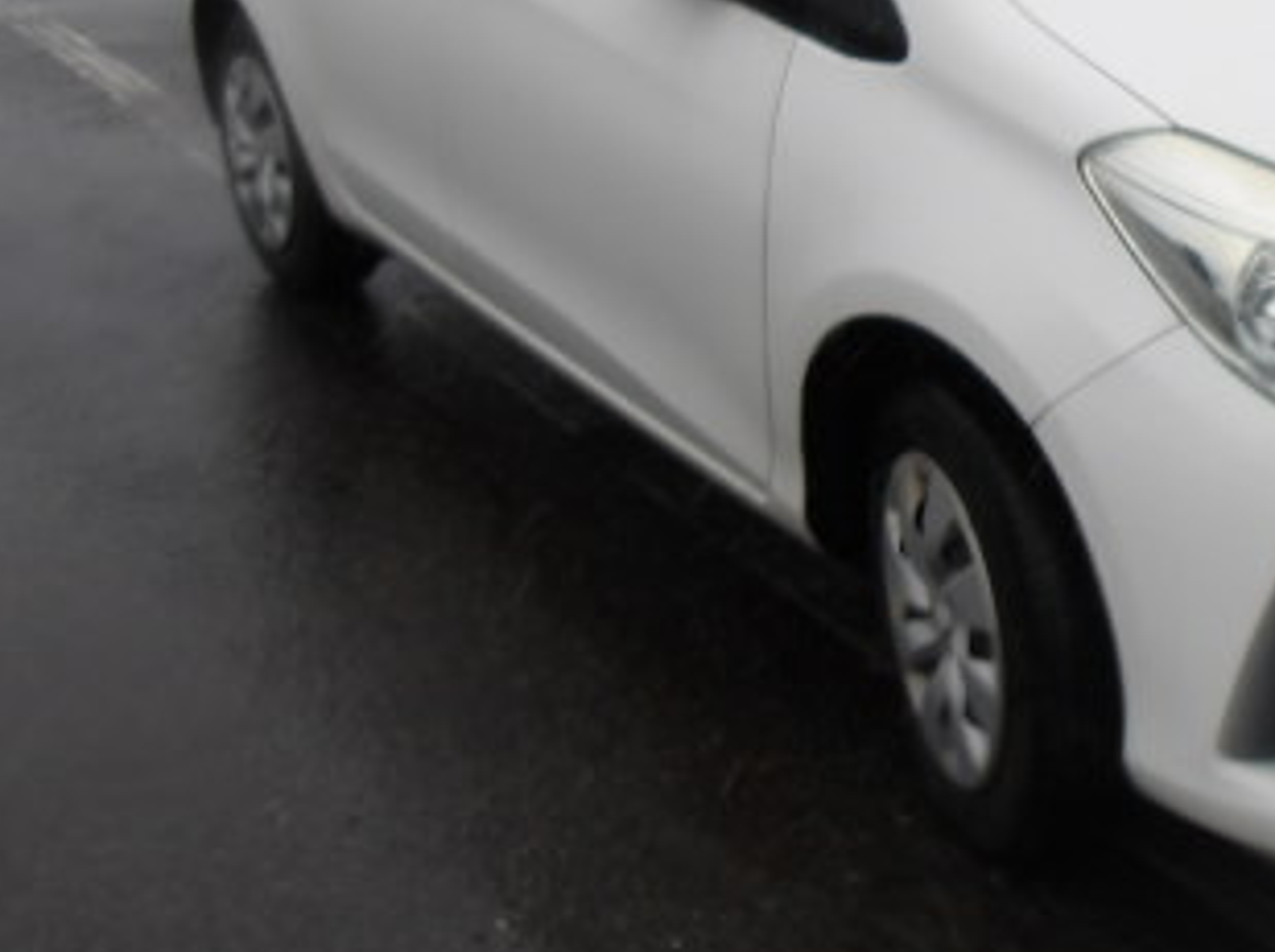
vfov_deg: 25.6
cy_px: 190
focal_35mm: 56
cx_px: 1254
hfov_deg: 31.9
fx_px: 2060
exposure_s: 1/383
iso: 100
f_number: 3
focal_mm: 4.9
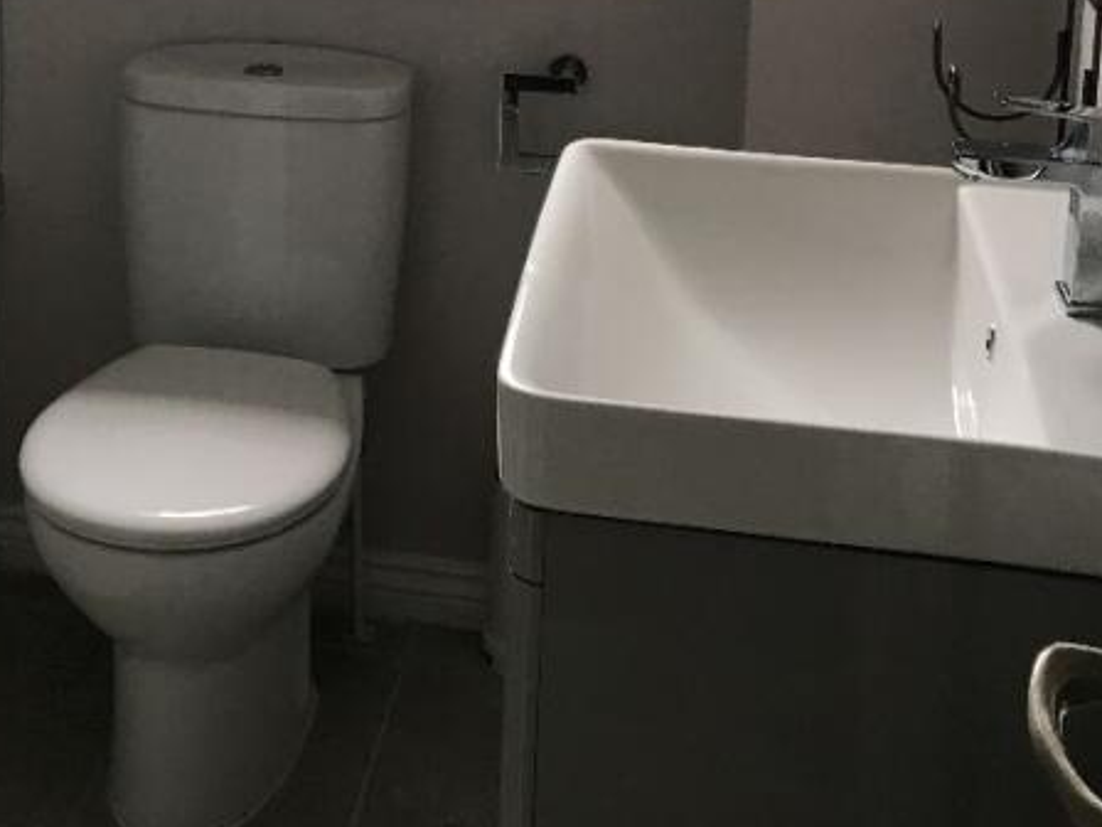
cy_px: -113
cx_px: 283
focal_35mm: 64
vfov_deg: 21.6
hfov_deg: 29.8
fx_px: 2037
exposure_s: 1/33
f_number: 1.8
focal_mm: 3.99
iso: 25
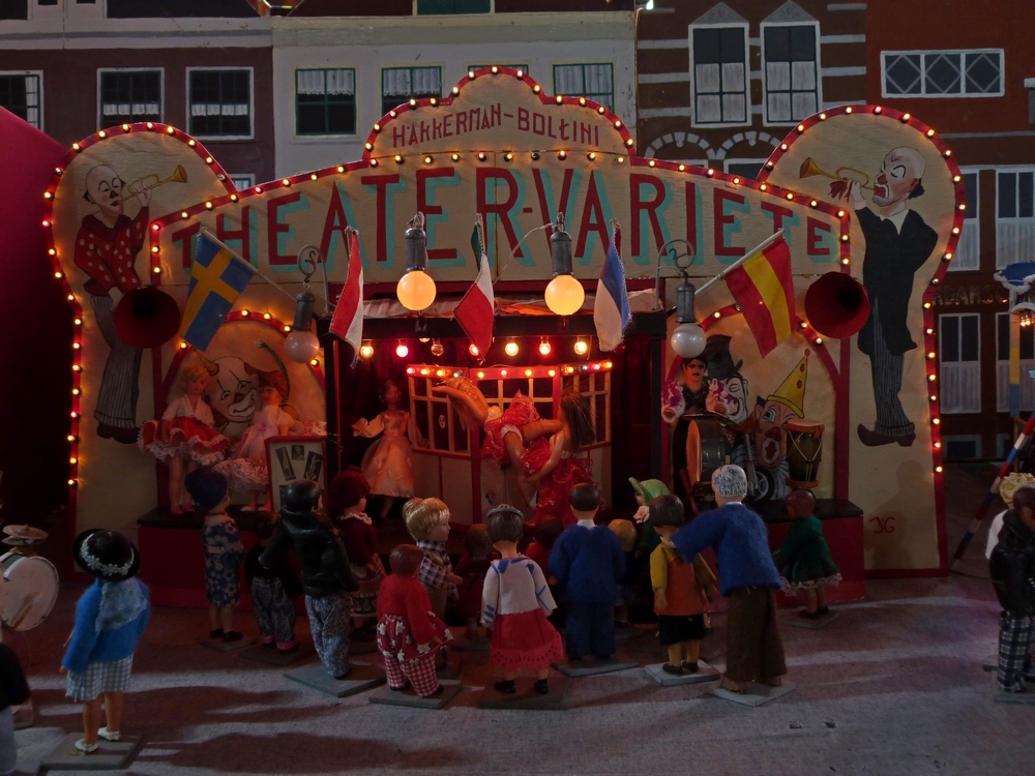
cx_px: 518
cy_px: 388
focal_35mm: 40
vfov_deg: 36.0
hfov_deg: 46.8
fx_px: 1196
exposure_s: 1/15
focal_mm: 7.1
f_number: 3.1
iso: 100
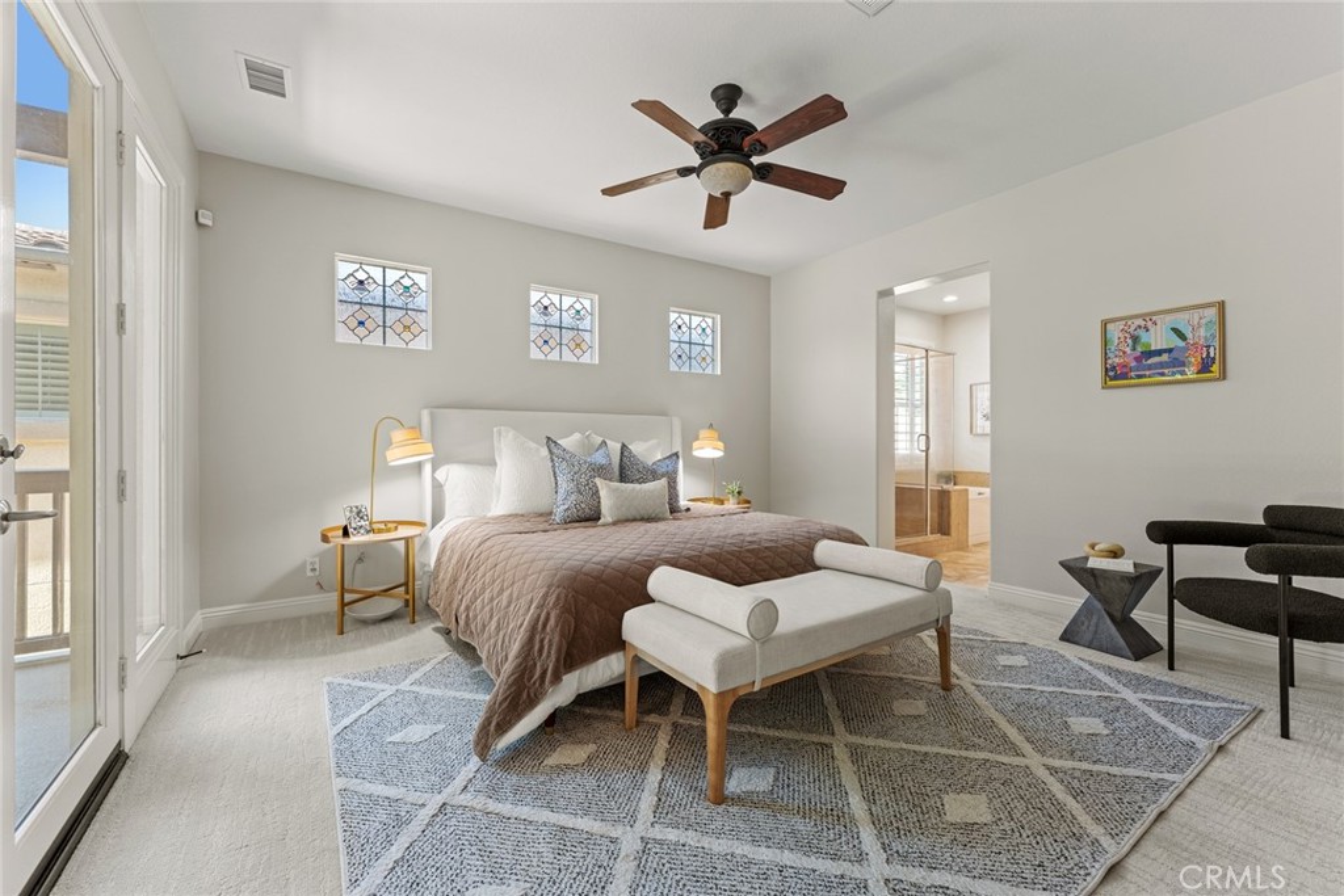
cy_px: 448
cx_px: 672
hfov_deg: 104.2
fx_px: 523
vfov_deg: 81.2
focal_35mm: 14
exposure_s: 1/6
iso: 320
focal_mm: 14
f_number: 6.3
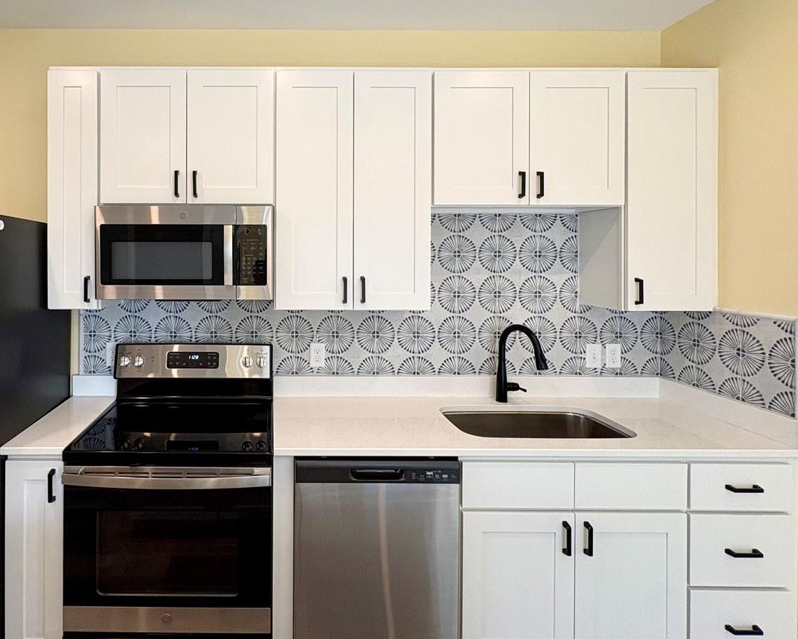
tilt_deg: +0.5
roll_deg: -0.2
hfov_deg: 78.0
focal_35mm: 20
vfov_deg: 67.4
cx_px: 271
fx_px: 472
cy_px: 254
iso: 160
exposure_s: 1/120
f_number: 2.2
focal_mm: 2.22
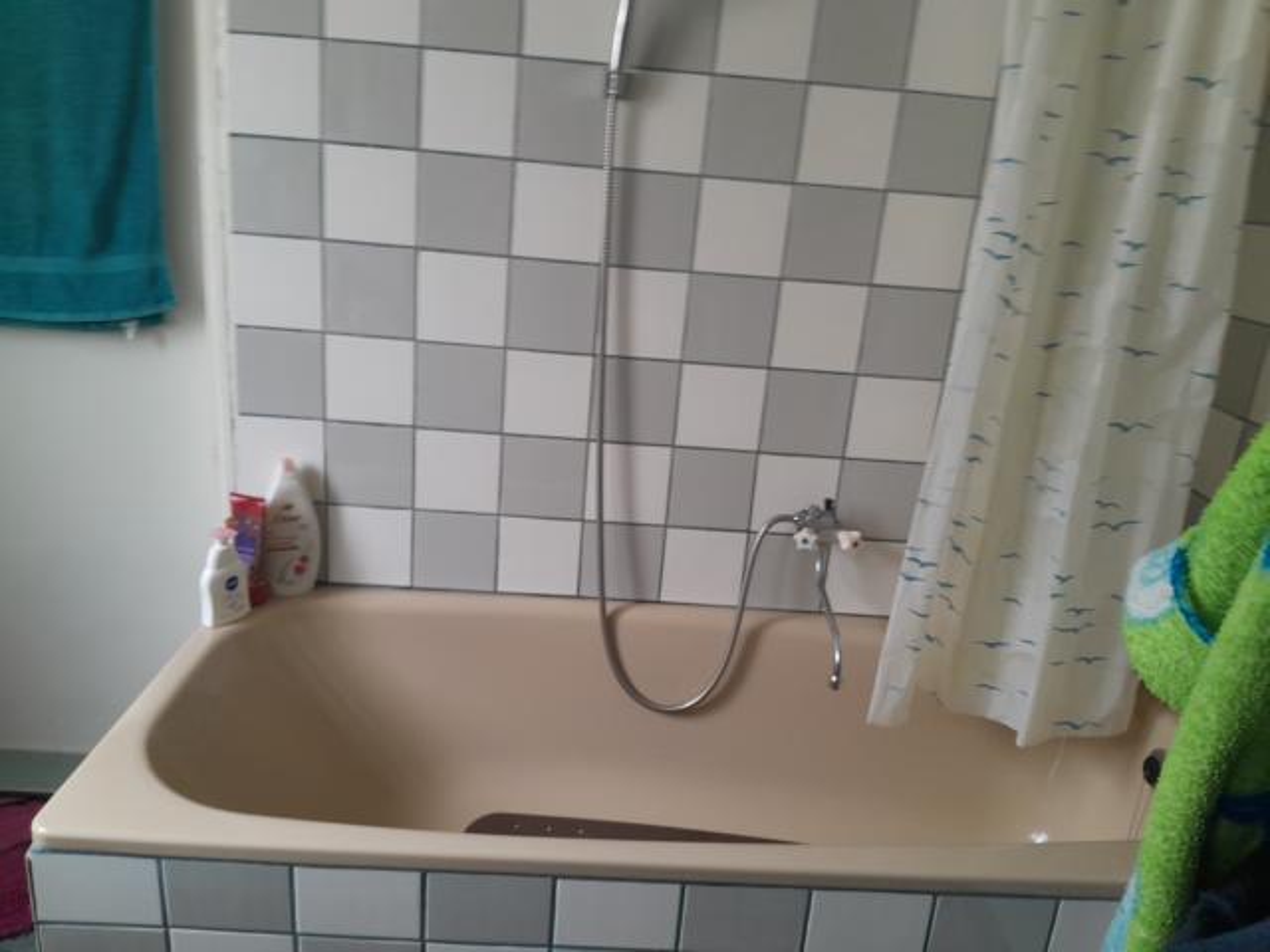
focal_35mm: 26
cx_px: 635
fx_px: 954
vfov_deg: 53.1
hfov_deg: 67.3
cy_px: 476
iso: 160
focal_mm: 3.98
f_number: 1.8
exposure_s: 1/50
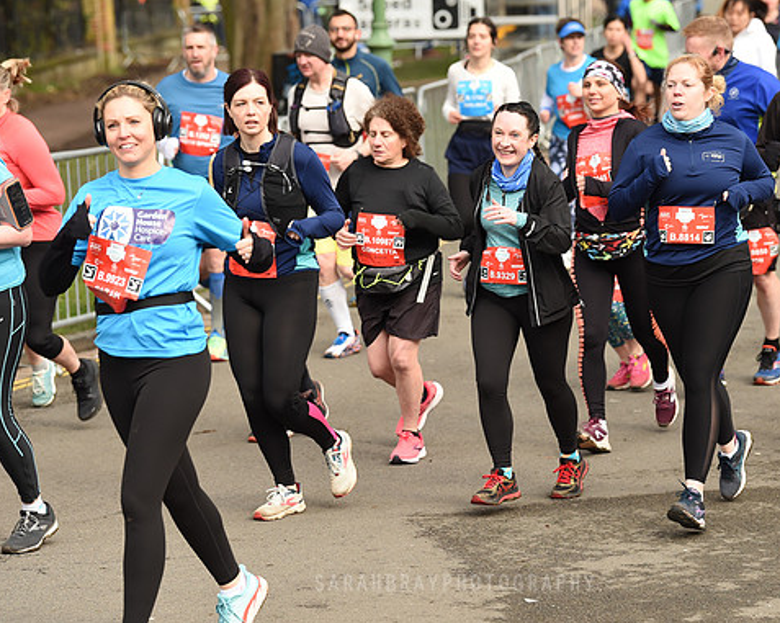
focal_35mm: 154
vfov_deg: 10.0
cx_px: 455
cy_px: 313
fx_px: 3553
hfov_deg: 12.5
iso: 720
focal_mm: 135
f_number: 4.5
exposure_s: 1/1000
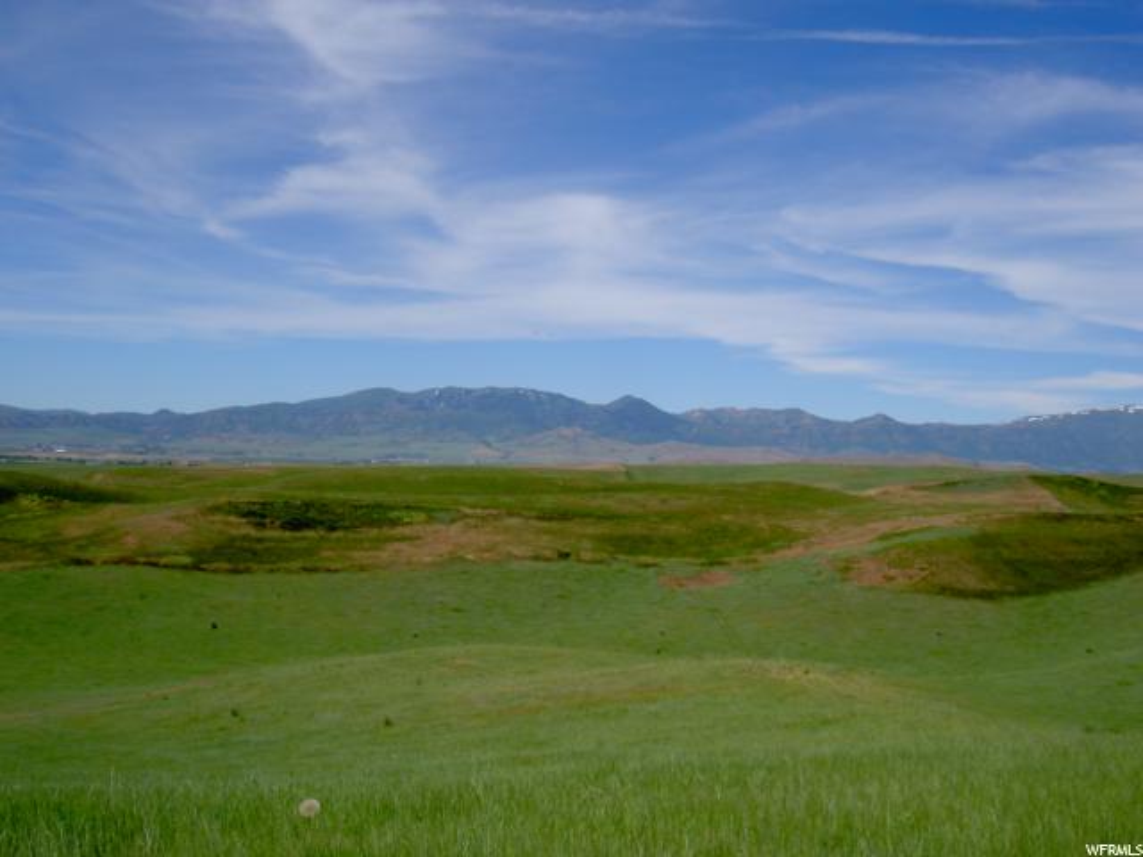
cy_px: 428
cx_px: 572
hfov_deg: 47.9
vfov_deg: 36.8
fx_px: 1288
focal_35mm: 39
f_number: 4.7
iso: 100
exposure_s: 1/640
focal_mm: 8
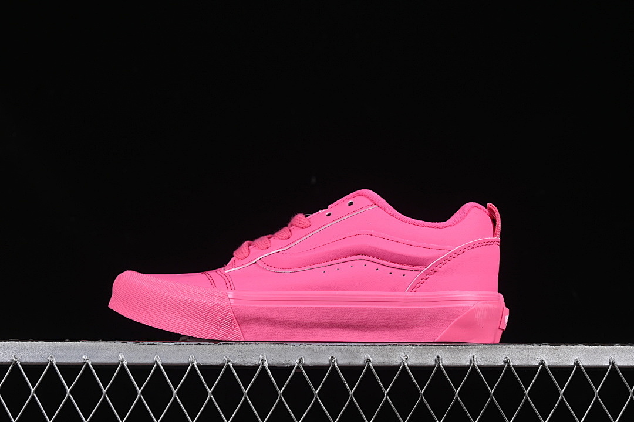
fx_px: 1321
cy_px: 211
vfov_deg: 18.2
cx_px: 317
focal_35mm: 75
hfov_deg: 27.0
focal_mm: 50
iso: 160
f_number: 8
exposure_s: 1/80
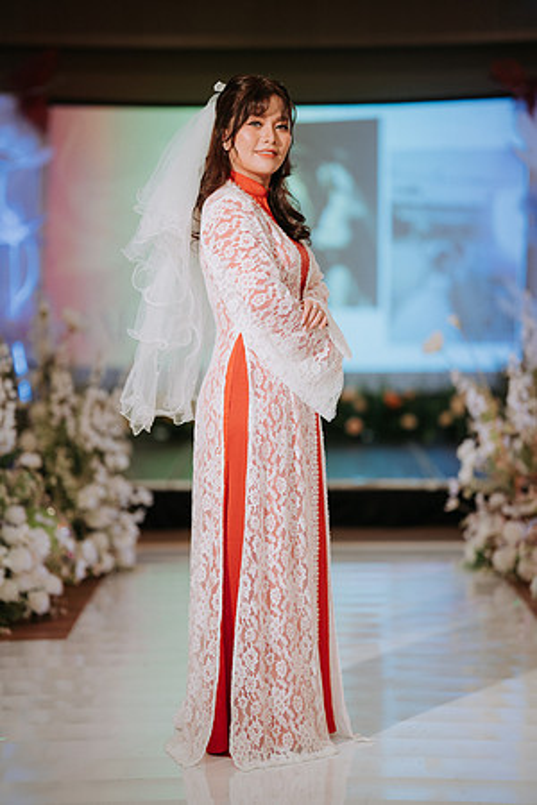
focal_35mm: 85
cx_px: 268
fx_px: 1902
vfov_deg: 23.9
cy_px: 402
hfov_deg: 16.1
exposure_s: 1/500
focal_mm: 85
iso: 800
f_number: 1.4
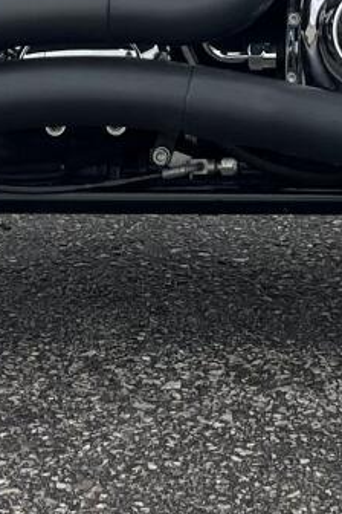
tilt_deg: -3.5
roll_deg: +2.5
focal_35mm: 161
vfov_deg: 11.2
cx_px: 357
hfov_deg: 8.5
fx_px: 2294
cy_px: -615
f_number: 1.6
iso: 50
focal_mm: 5.1
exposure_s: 1/4016
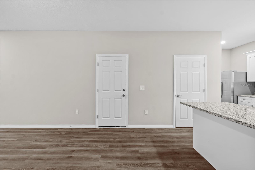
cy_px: 85
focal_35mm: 15
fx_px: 106
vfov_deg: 77.3
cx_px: 128
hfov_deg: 100.4
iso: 100
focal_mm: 10
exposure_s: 2
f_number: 7.1
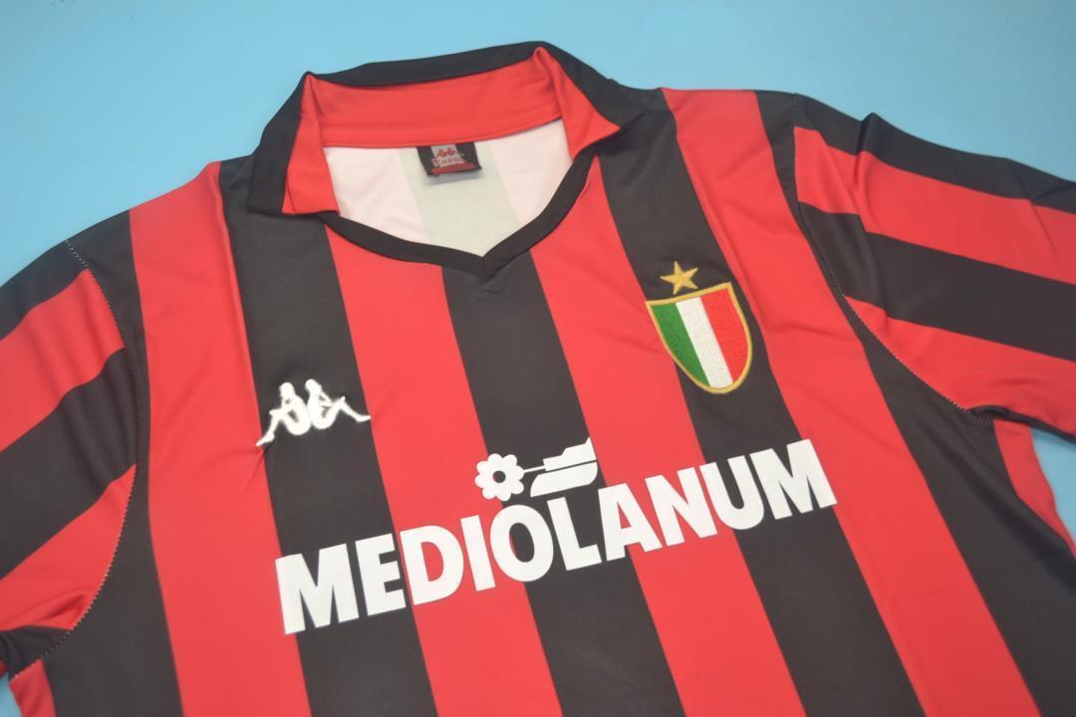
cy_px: 358
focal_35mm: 33
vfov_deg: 40.0
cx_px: 538
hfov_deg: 57.2
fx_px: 986
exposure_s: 1/80
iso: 200
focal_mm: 22
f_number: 4
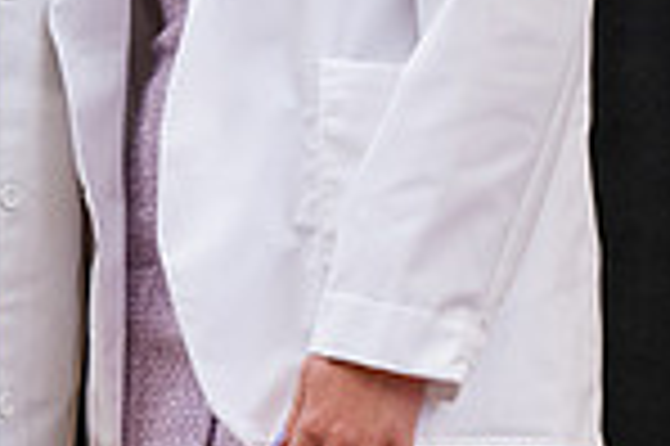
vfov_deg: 2.9
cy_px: -173
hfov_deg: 4.4
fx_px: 8700
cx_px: -49
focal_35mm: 468
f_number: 3.5
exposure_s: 1/200
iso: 1600
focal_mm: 120
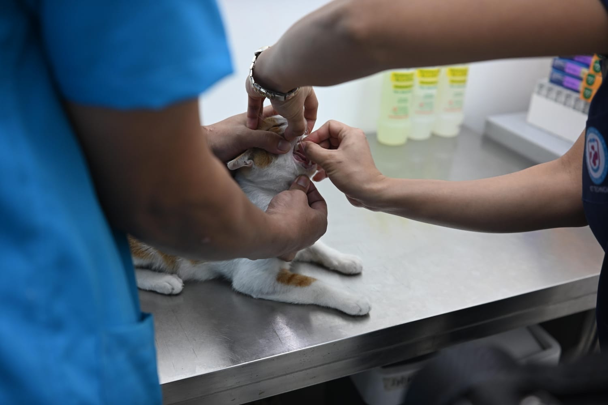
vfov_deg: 33.4
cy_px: 202
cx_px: 304
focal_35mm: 40
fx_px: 676
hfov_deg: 48.5
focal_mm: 40
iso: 800
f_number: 3.2
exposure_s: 1/125
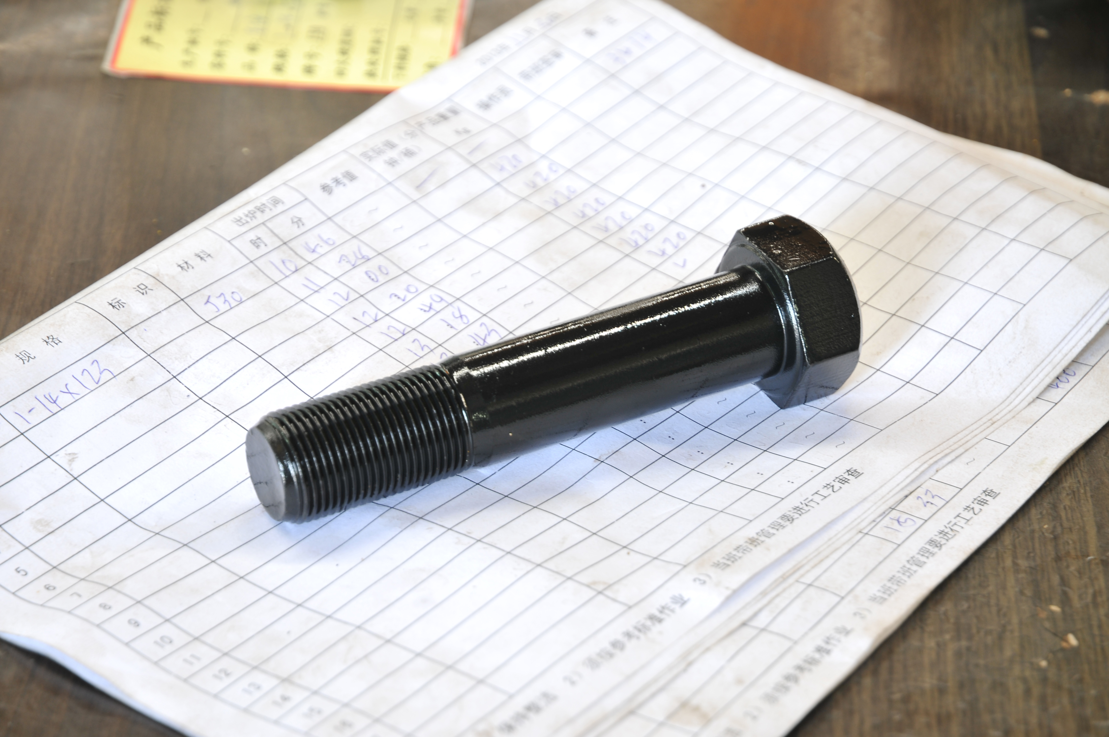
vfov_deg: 10.7
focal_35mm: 128
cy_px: 368
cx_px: 554
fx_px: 3923
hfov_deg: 16.1
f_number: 7.1
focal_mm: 85
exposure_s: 1/2
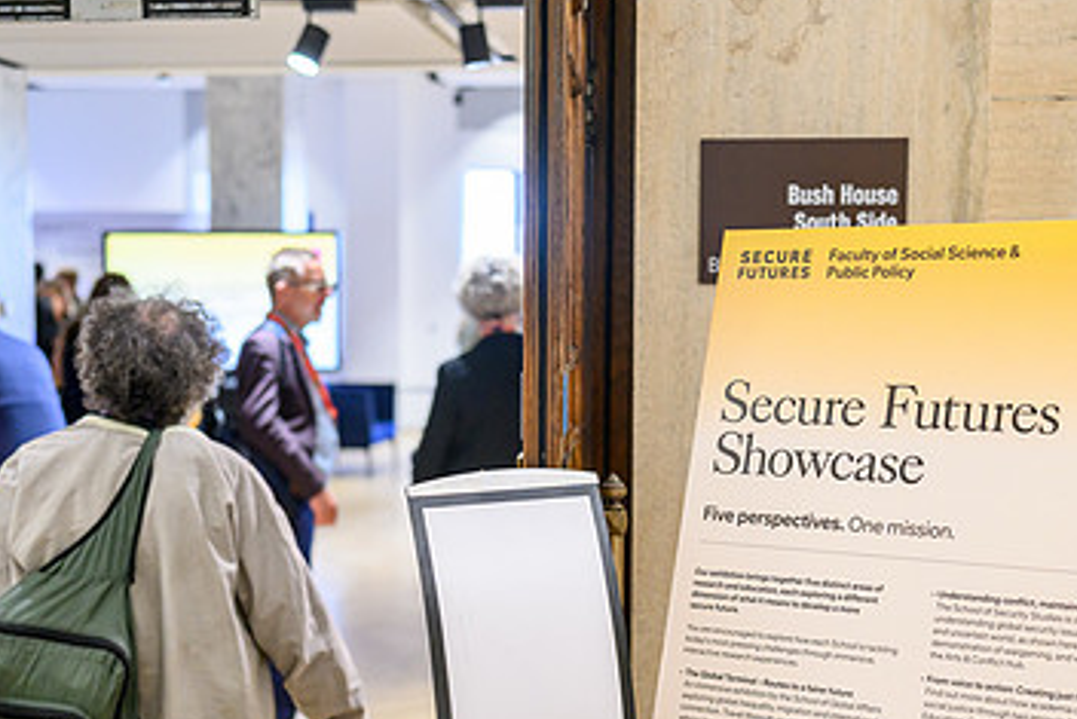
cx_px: 535
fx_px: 1736
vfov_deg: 23.3
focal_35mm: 58
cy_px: 497
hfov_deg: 34.5
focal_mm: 35
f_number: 2
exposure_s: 1/250
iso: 1000
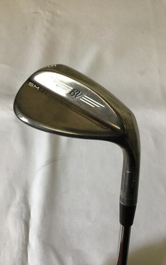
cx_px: 78
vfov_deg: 58.1
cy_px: 133
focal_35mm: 33
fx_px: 239
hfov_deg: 38.3
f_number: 2.4
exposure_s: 1/33
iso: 32
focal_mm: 3.3
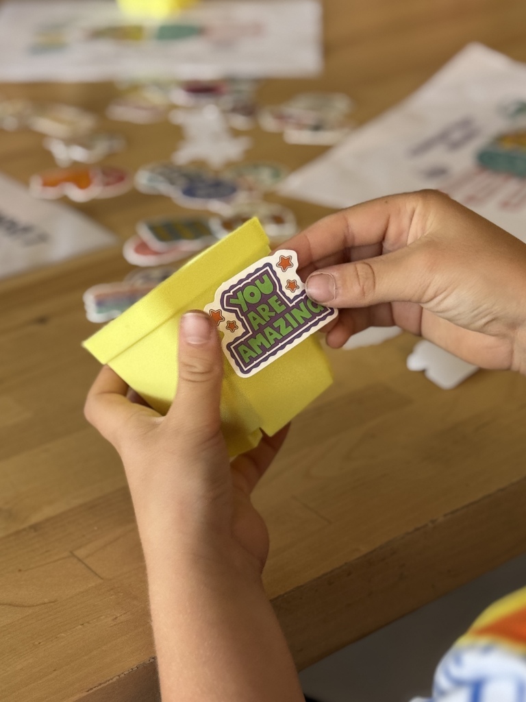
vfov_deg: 39.7
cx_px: 263
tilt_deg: -30.2
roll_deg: +0.7
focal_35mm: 48
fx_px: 972
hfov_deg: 30.3
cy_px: 351
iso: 160
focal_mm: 6.76
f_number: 1.78
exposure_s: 1/60
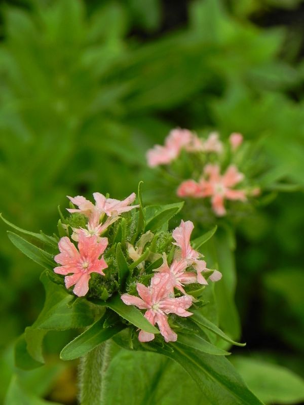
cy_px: 202
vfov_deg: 9.3
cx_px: 152
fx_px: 2482
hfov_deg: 7.0
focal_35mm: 212
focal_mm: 37.7
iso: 160
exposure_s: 1/30
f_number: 5
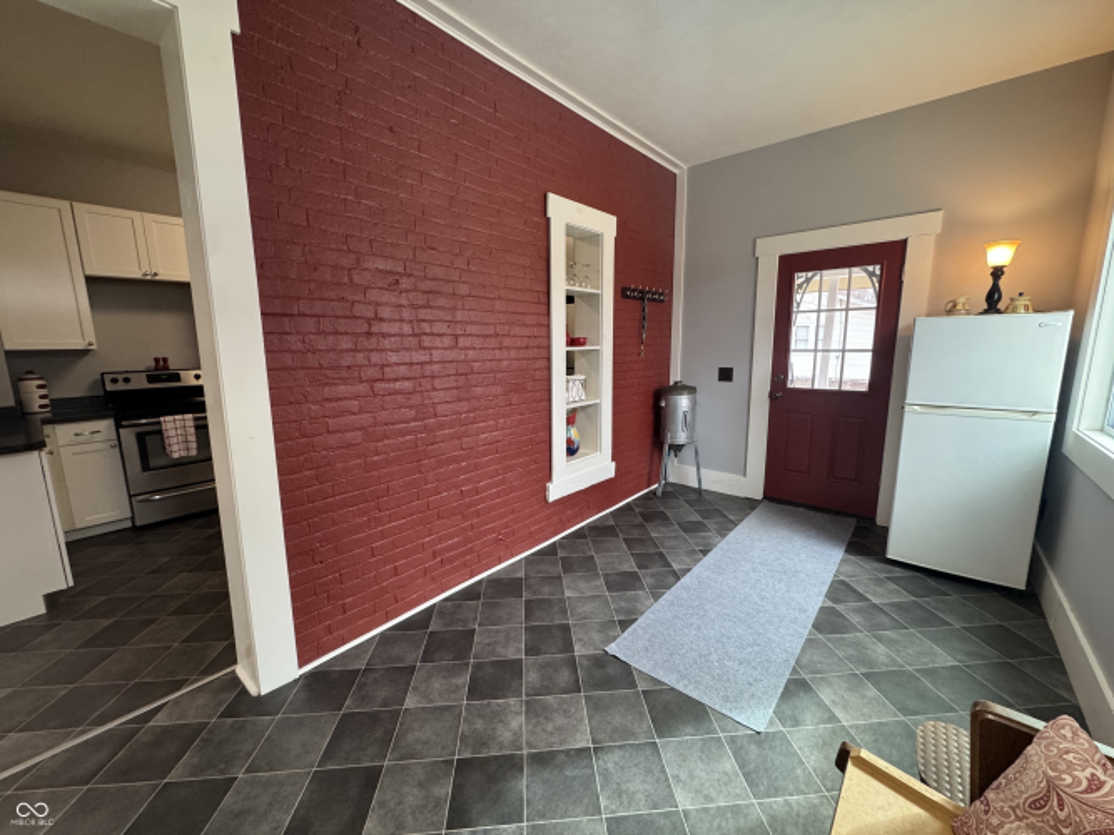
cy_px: 418
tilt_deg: -10.3
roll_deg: +0.5
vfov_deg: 85.7
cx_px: 557
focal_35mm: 14
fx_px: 450
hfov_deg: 102.1
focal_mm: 2.22
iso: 250
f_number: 2.2
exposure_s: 1/60
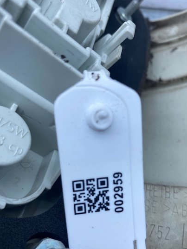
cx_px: 103
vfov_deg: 57.9
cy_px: 147
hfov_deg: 45.4
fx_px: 223
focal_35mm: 31
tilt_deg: -59.1
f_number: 1.8
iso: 32
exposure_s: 1/827
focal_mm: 4.25
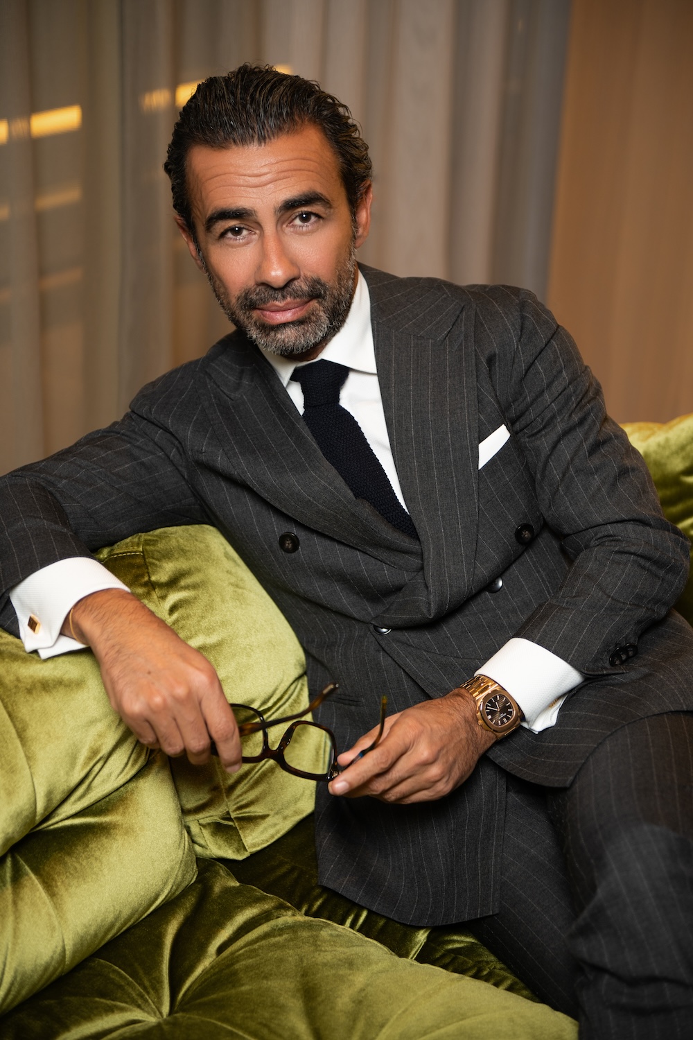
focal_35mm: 60
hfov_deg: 22.6
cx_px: 346
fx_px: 1732
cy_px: 520
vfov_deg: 33.4
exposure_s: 1/160
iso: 200
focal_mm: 60
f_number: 2.8
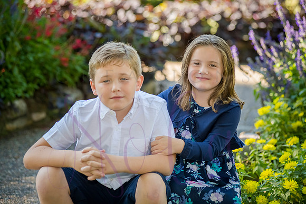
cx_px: 153
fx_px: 1063
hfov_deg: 16.4
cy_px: 102
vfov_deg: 11.0
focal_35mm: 125
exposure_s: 1/640
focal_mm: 125
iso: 800
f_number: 4
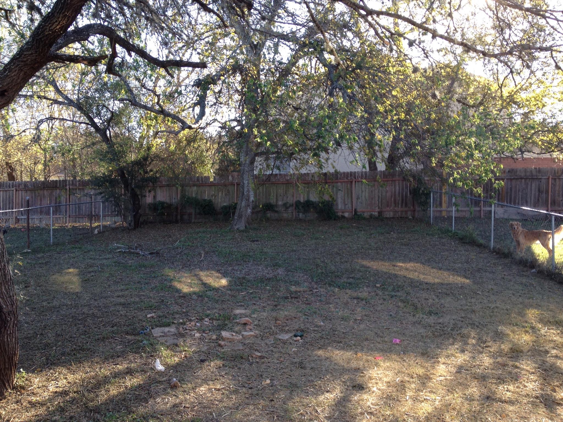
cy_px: 211
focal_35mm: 35
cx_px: 282
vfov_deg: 40.7
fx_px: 569
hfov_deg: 52.6
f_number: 2.4
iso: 50
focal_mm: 4.28
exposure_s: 1/131
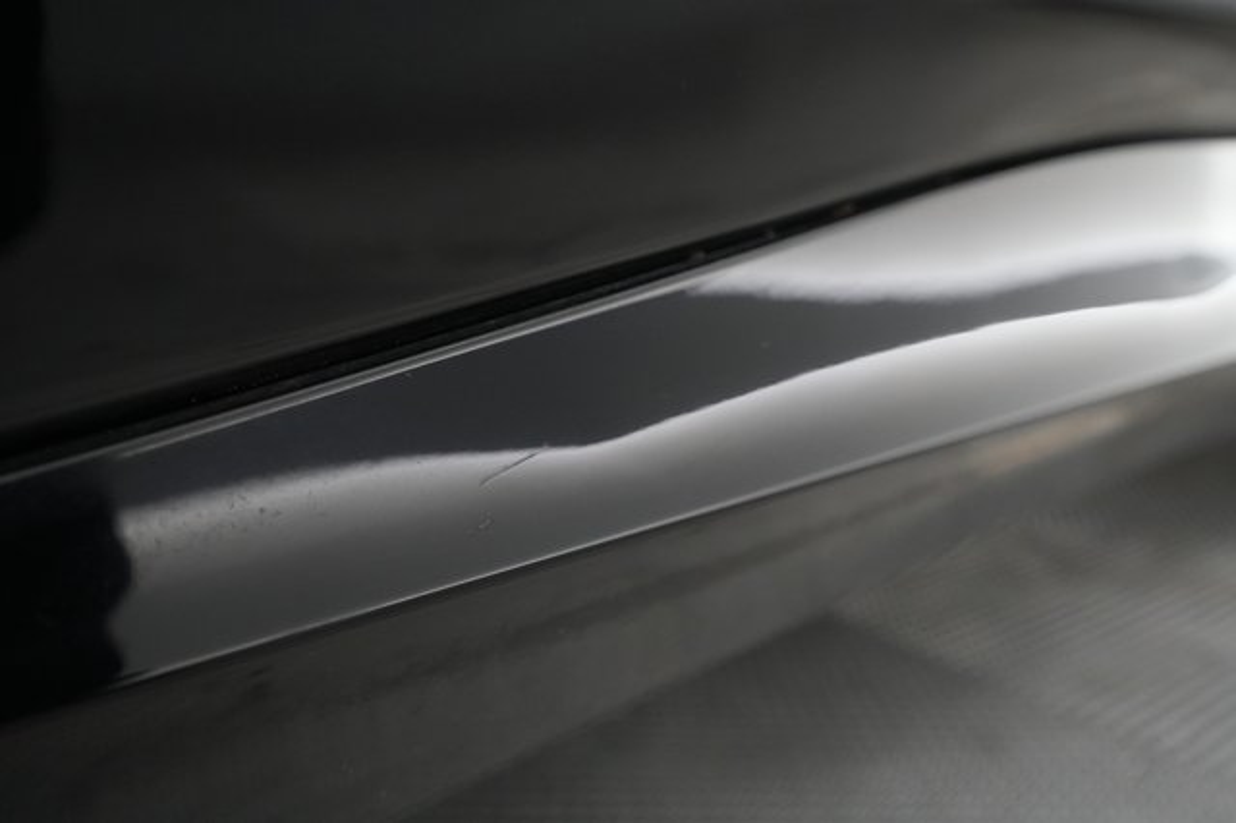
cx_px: 618
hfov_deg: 65.5
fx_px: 961
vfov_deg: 46.4
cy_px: 412
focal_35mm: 28
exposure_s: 1/100
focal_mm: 28
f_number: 5
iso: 5000
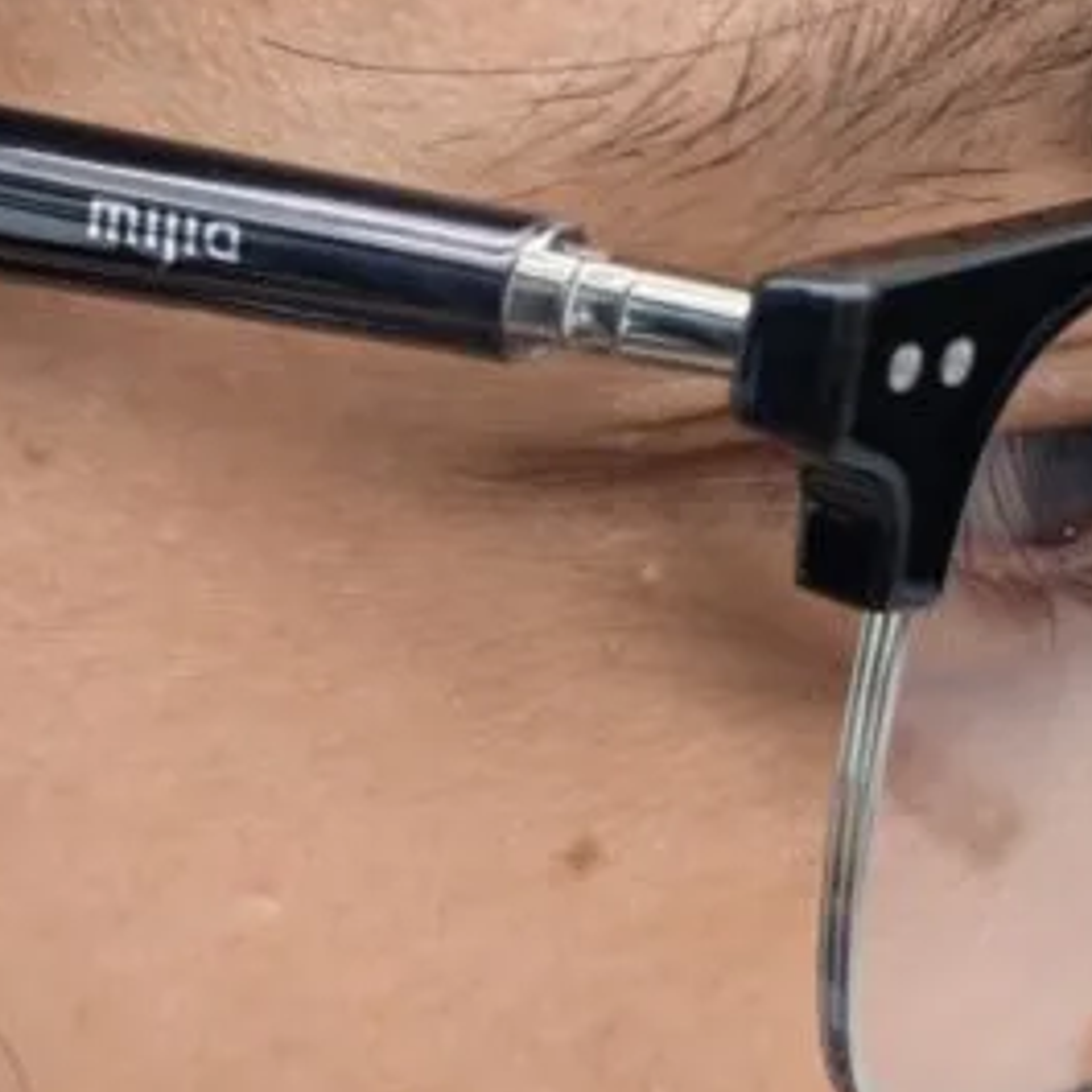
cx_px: 692
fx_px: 4104
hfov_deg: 15.1
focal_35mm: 115
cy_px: 426
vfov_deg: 15.1
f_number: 1.6
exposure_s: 1/50
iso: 125
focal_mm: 5.4
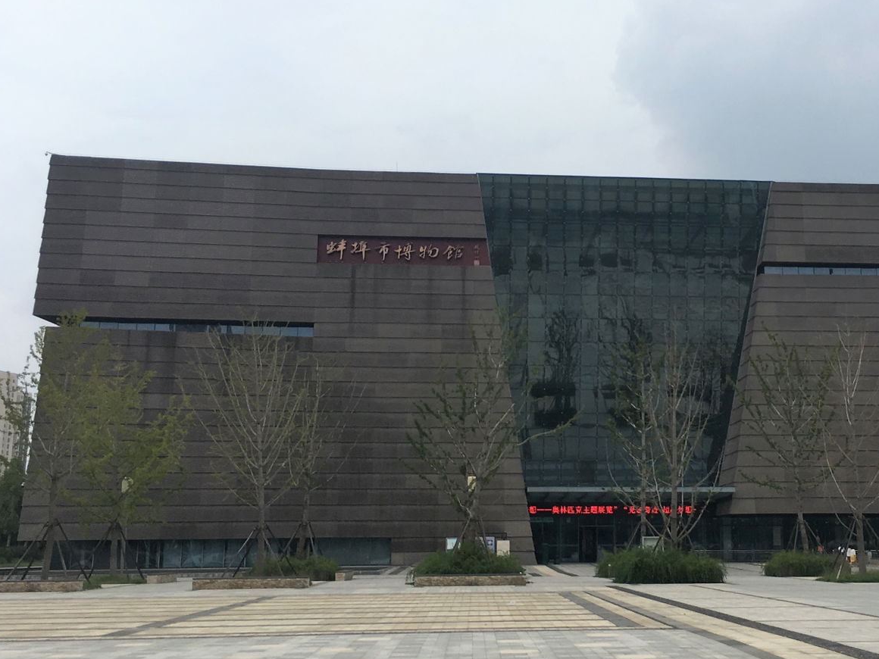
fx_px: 1219
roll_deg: -0.7
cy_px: 288
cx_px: 623
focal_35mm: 48
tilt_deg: +11.8
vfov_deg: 30.2
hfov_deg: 38.9
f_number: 2.2
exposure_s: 1/3344
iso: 25
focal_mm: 4.15
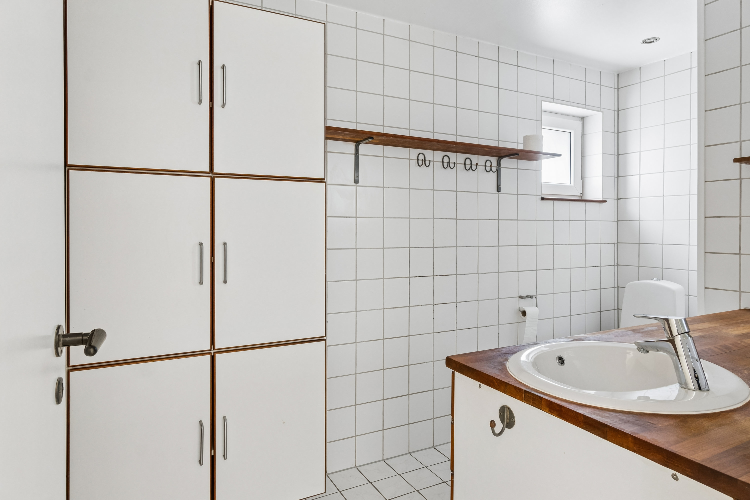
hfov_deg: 81.2
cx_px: 375
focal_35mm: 21
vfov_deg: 59.5
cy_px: 250
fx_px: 437
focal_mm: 14
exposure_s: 4
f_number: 8
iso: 200
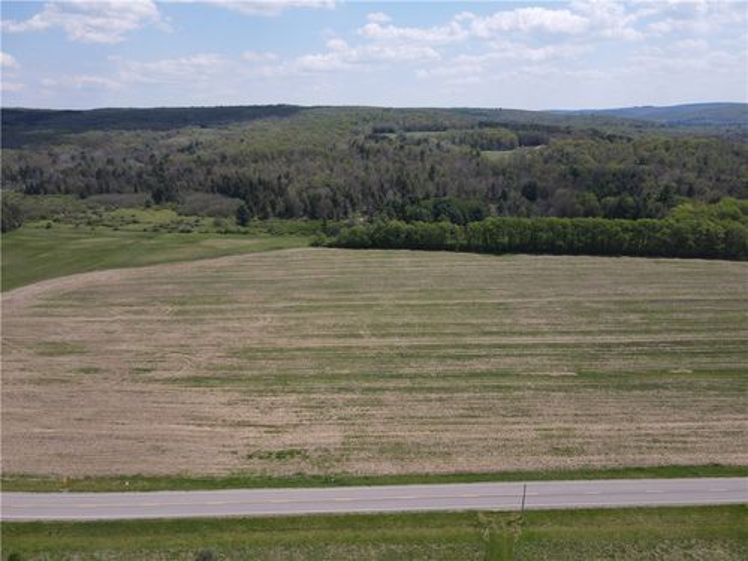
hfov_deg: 71.6
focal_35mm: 24
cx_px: 374
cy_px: 280
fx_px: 519
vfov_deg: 56.8
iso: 100
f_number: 2.8
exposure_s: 1/800
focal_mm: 4.5
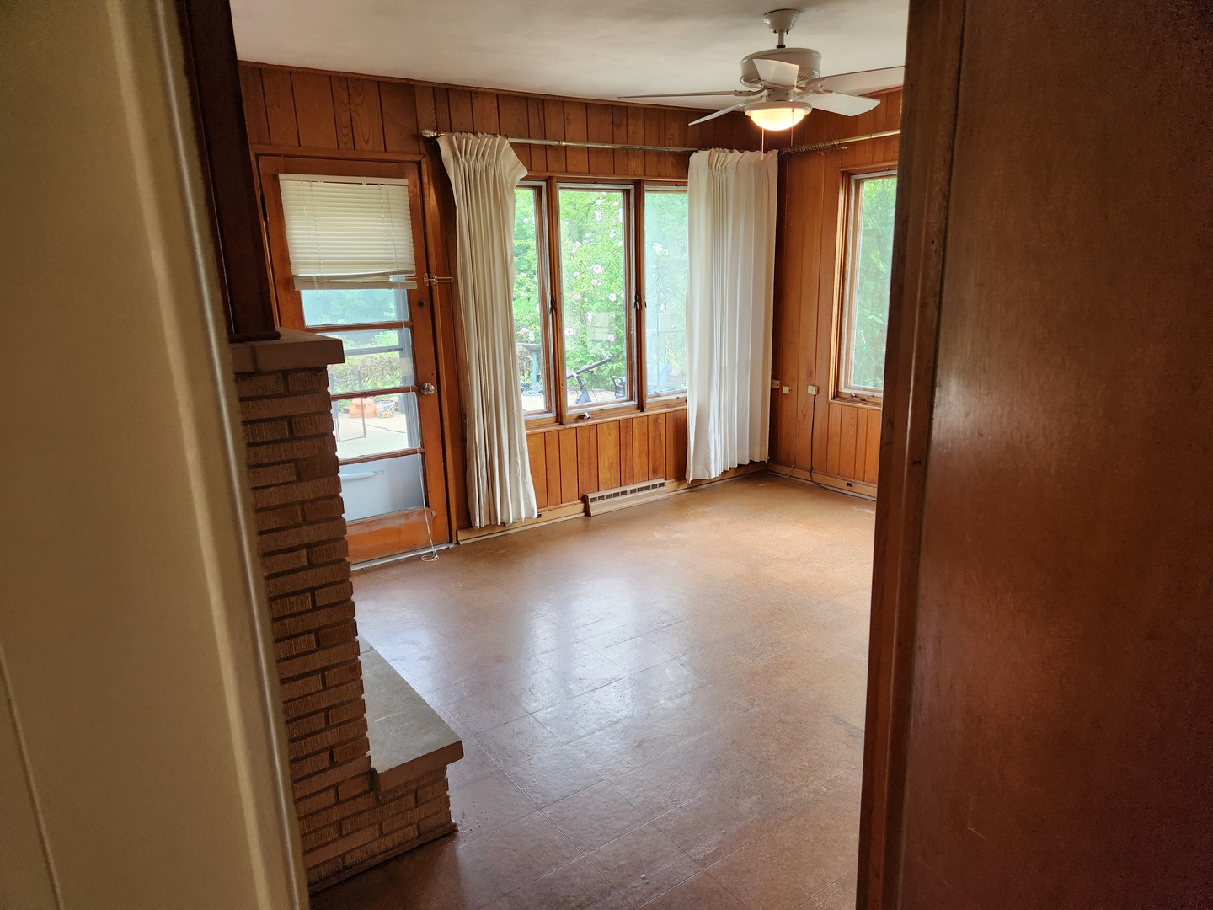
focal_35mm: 23
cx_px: 606
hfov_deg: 73.9
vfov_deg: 58.9
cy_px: 455
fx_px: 806
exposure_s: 1/120
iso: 200
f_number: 1.8
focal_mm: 5.4
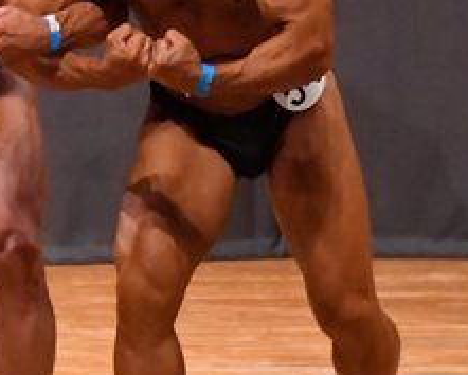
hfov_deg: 2.2
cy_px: 104
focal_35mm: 888
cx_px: -5
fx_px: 12305
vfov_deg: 1.7
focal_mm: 180
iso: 11400
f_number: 5.6
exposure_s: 1/400
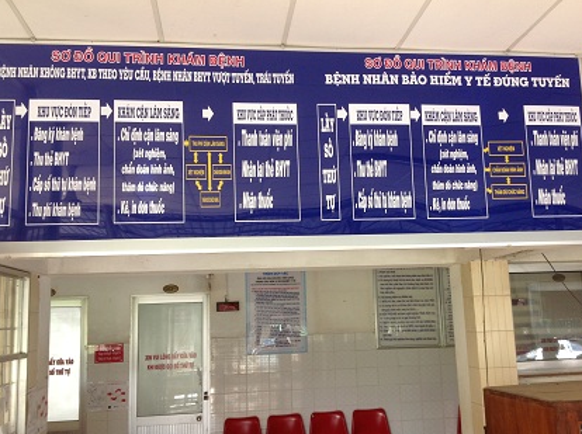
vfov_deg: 37.6
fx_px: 638
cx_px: 311
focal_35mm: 38
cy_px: 230
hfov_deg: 49.0
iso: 50
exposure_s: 1/20
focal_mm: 4.28
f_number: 2.4
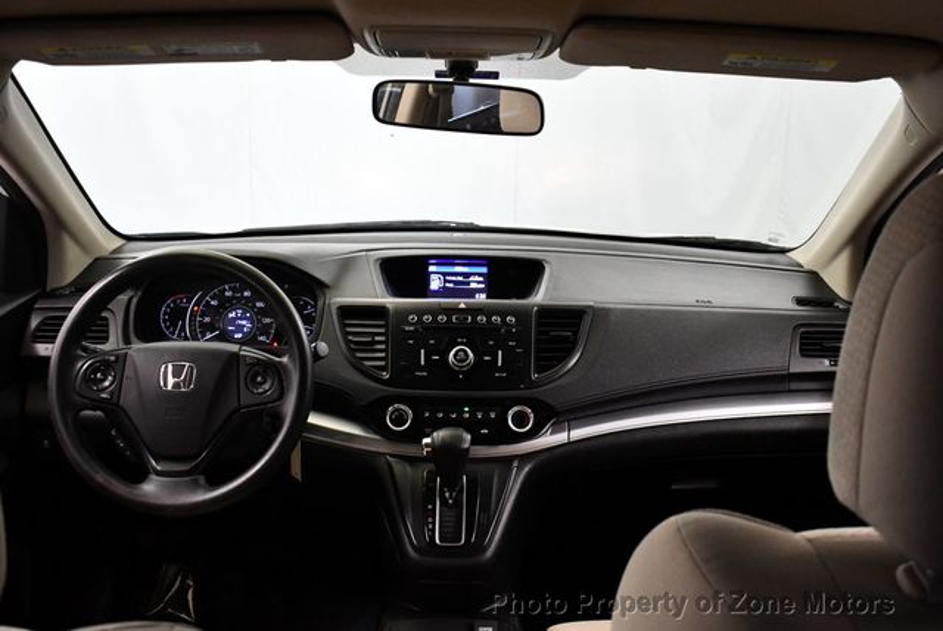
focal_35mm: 36
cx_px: 472
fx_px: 944
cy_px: 316
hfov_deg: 53.1
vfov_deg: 36.9
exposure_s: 1/125
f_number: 3.5
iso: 2200
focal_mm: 18
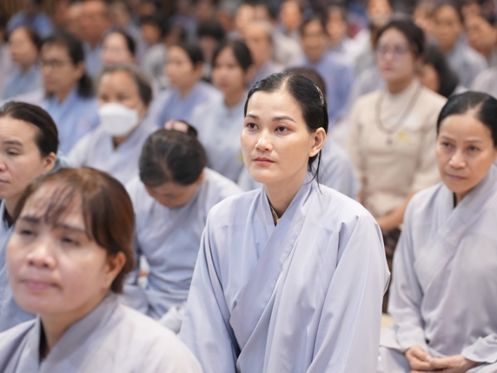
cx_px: 267
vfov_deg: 15.6
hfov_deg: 20.6
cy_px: 187
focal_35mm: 95
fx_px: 1364
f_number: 2.8
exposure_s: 1/250
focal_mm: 87
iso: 3200
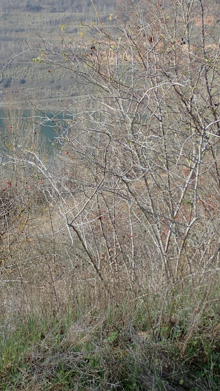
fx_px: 695
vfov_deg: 31.4
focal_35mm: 67
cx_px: -22
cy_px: 195
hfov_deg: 17.4
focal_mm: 8.41
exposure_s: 1/320
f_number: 4.5
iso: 100
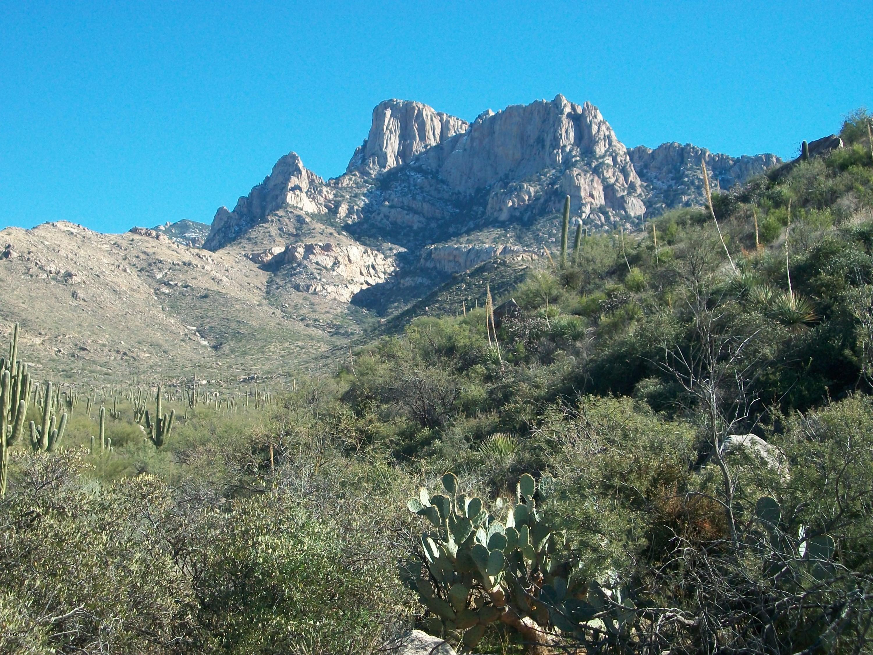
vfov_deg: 27.5
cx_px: 436
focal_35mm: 53
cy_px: 328
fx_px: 1337
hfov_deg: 36.2
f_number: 3.6
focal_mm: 8.8
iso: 80
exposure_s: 1/500
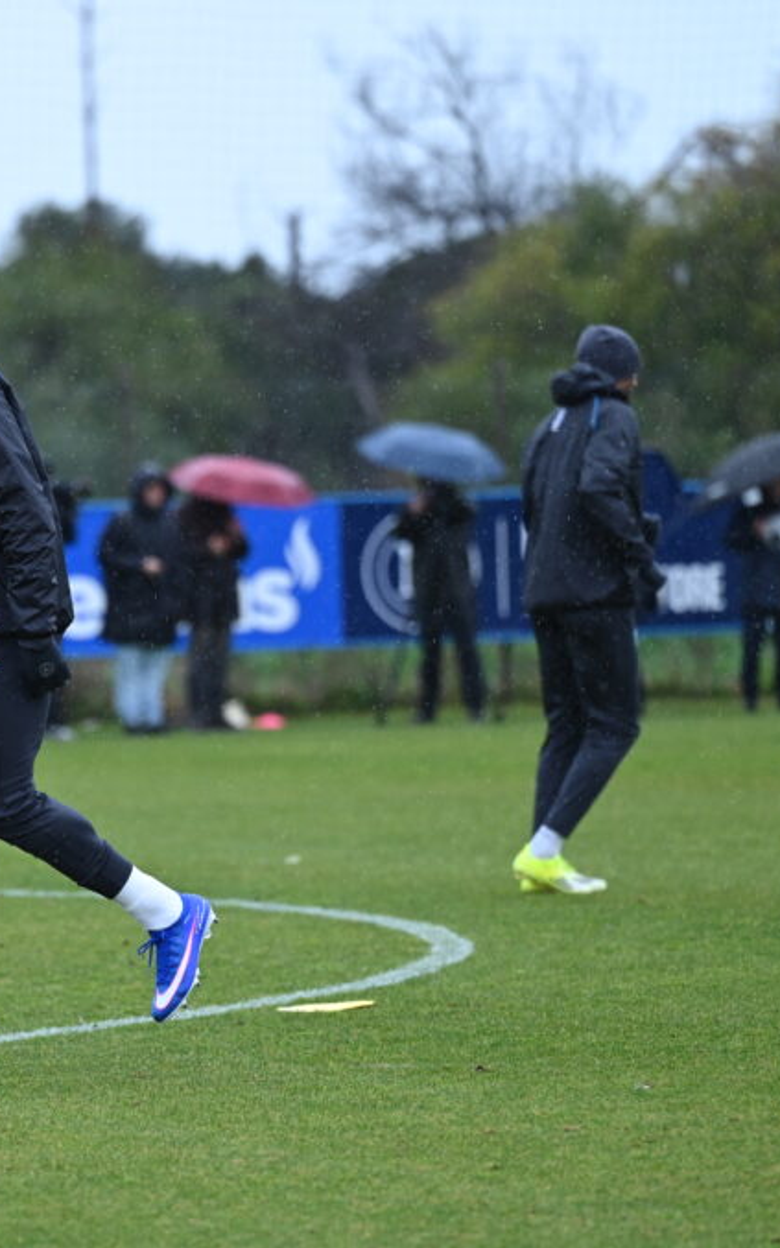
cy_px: 622
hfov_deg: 4.3
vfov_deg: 6.8
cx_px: -26
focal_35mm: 308
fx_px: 10478
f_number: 3.5
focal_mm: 200
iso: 1000
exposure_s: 1/1250
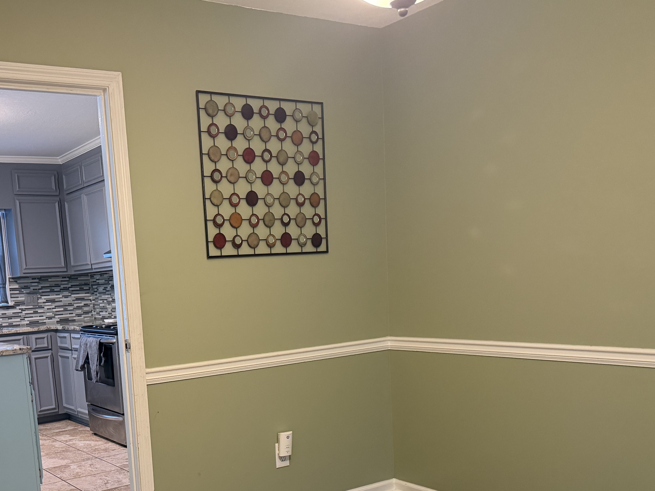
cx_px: 220
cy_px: 374
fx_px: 719
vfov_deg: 36.7
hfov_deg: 48.2
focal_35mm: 38
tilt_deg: -7.0
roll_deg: +4.3
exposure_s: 1/60
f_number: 1.78
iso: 400
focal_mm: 6.76
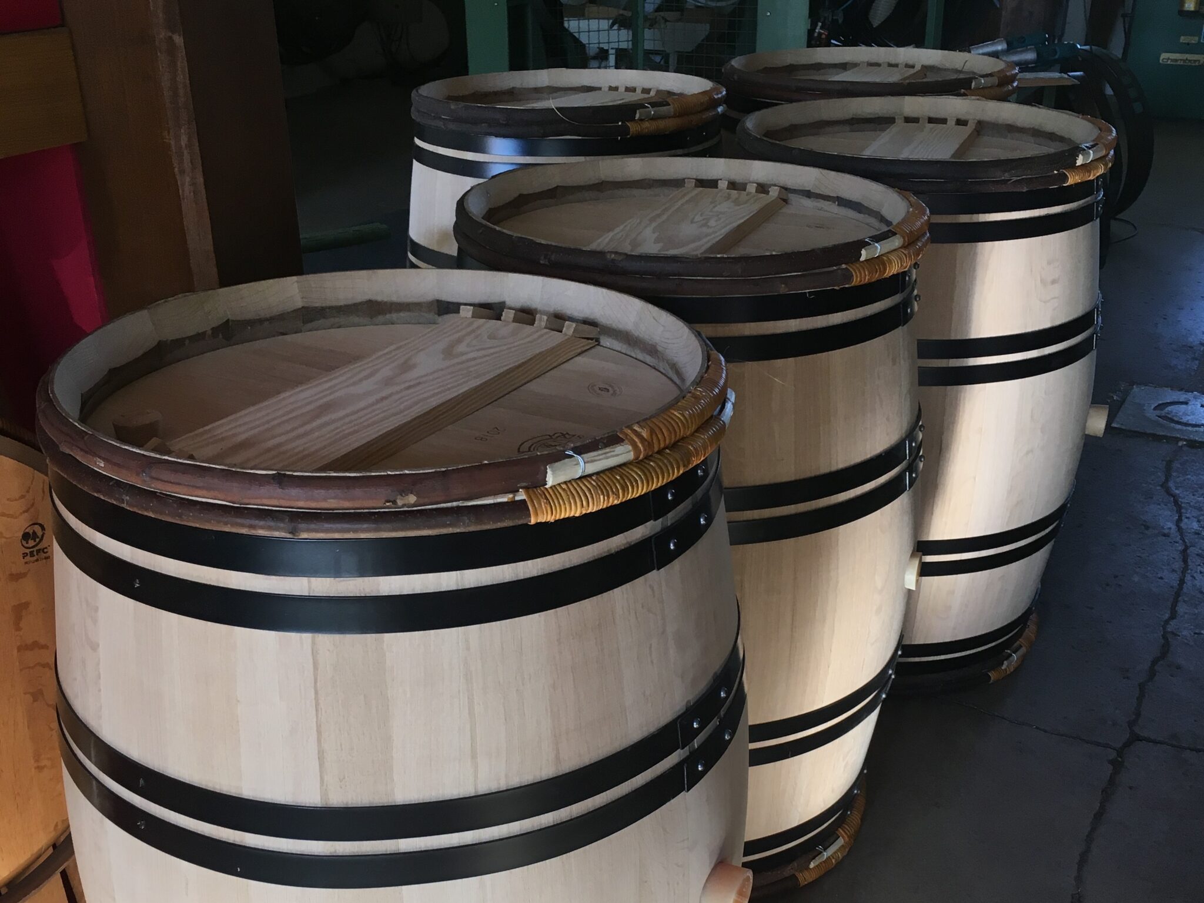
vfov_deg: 48.2
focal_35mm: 29
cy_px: 452
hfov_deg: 61.6
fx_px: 1009
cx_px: 602
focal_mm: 4.15
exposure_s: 1/33
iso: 32
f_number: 2.2
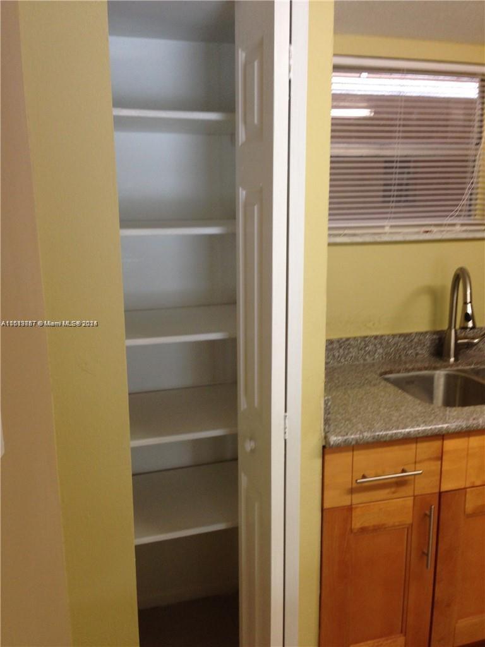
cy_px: 324
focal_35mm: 33
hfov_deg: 42.9
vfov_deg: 55.4
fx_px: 616
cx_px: 242
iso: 80
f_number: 2.4
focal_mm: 4.12
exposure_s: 1/20
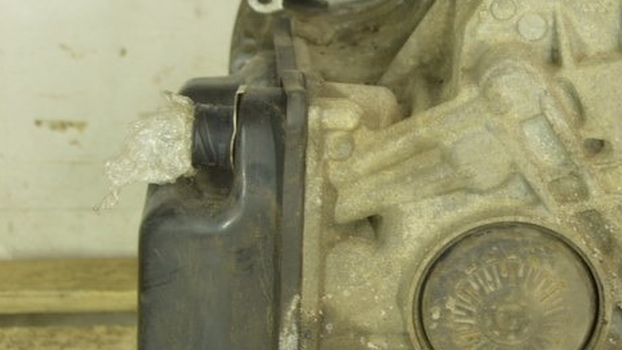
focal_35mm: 104
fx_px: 1715
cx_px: 542
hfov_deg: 20.2
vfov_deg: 11.6
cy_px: 115
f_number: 5.6
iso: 400
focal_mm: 30
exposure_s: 1/20
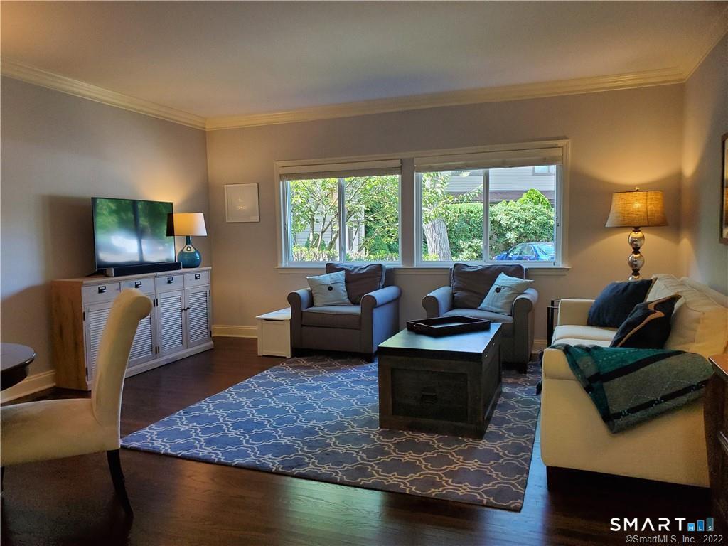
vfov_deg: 53.1
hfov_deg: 67.3
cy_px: 273
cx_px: 364
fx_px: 547
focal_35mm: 26
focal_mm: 4.3
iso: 250
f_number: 2.4
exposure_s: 1/120
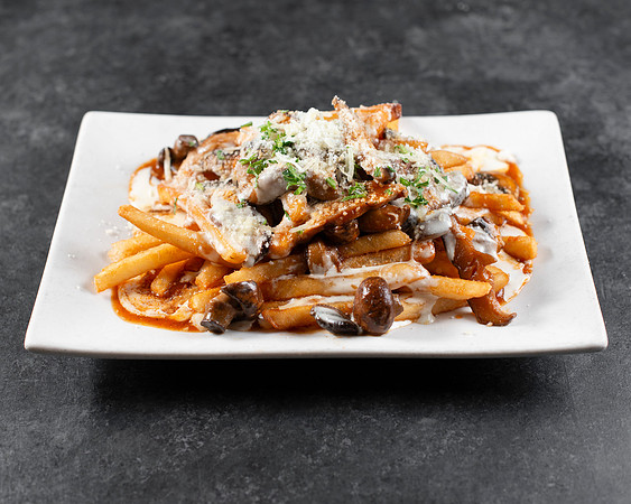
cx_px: 318
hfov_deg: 31.4
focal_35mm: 60
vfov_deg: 25.3
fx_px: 1122
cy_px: 235
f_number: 4
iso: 250
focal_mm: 50
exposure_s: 1/250
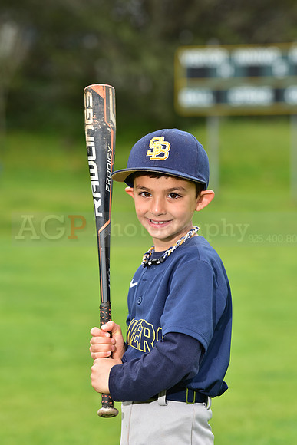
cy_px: 222
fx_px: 2288
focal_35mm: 185
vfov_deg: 11.1
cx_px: 148
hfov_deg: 7.4
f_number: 6.3
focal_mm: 185
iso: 400
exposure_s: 1/250
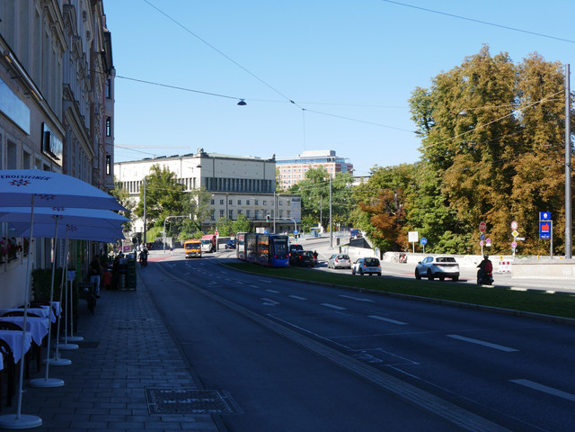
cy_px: 216
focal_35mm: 50
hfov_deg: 38.2
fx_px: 831
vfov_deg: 29.1
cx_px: 288
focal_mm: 25
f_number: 8
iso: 200
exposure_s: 1/250
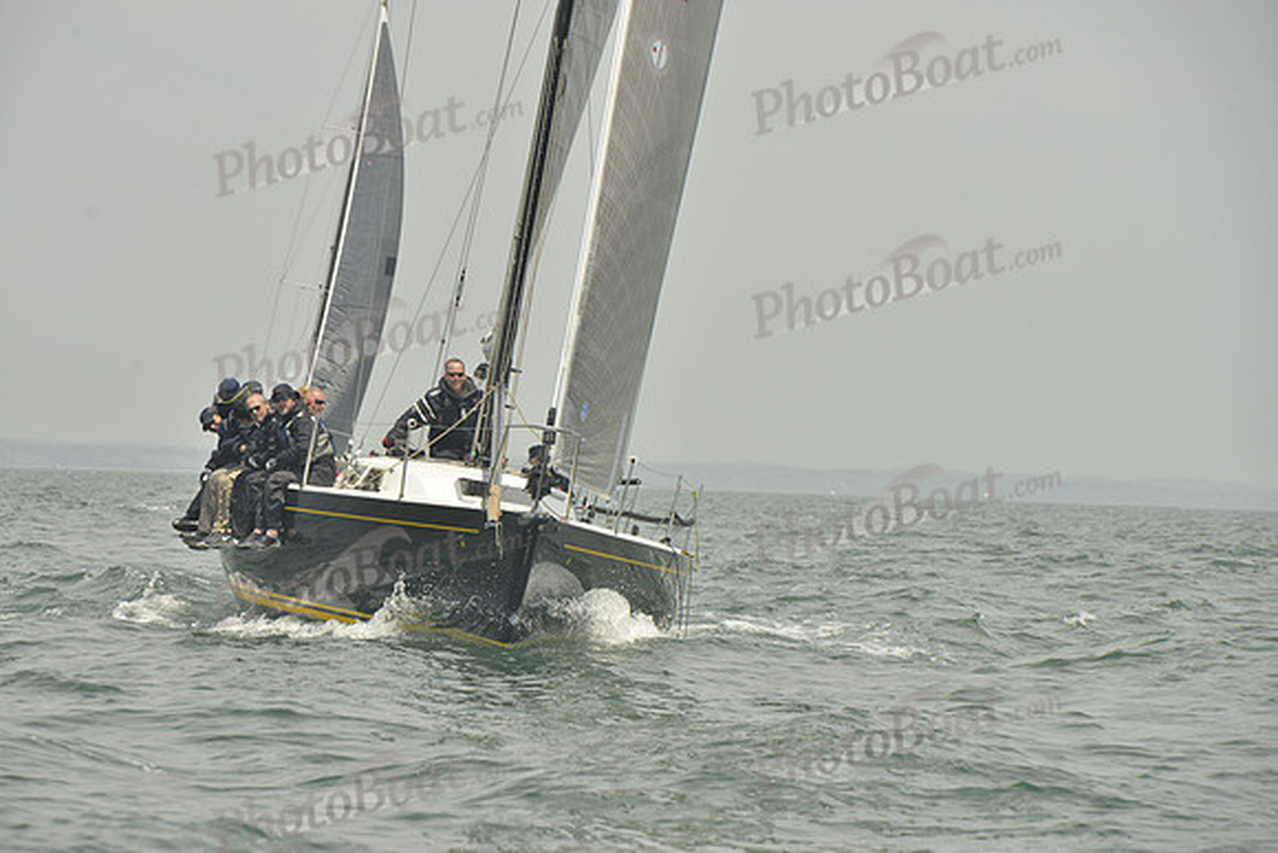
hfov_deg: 10.8
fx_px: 6746
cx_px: 639
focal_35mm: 190
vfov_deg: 7.2
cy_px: 426
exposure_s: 1/1250
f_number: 11
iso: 560
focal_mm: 190
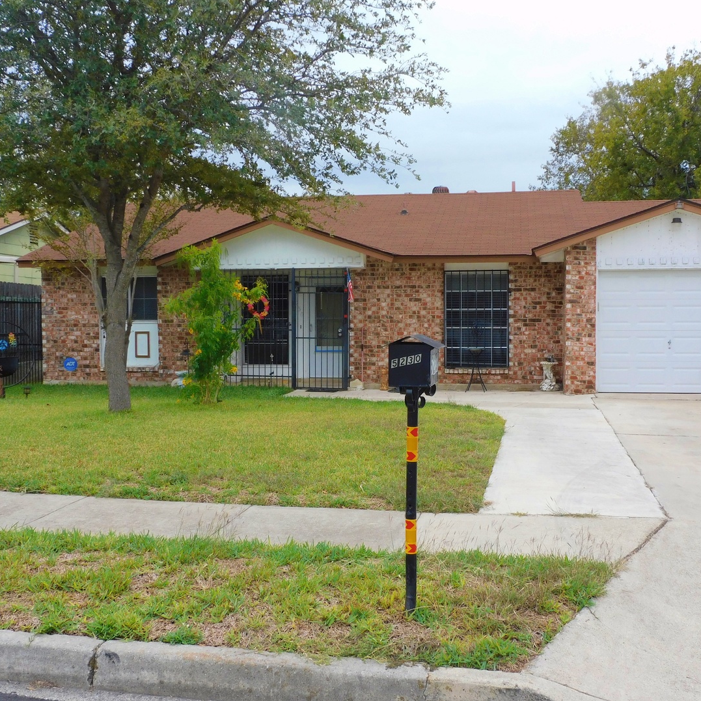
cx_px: 373
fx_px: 894
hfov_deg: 42.8
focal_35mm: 39
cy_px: 350
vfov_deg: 42.8
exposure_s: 1/500
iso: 125
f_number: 3.6
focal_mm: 5.9
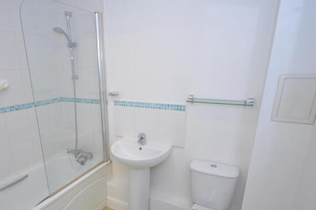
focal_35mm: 22
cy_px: 134
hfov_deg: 77.4
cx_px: 122
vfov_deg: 56.3
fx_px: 193
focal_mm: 10
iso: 720
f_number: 4
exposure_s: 1/60
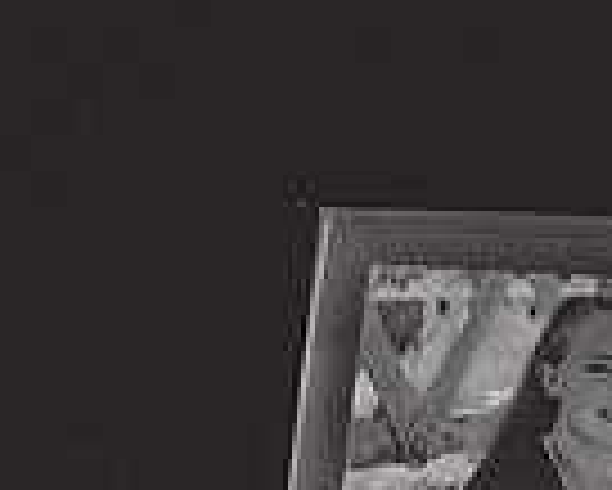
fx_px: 1740
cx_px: 940
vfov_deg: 15.0
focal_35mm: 96
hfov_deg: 17.7
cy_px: 717
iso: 2500
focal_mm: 24
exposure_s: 1/160
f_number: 2.8
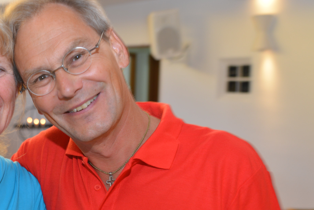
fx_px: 576
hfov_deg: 29.8
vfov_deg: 20.5
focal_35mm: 66
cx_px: 67
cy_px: 157
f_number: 4
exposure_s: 1/60
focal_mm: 35
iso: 400
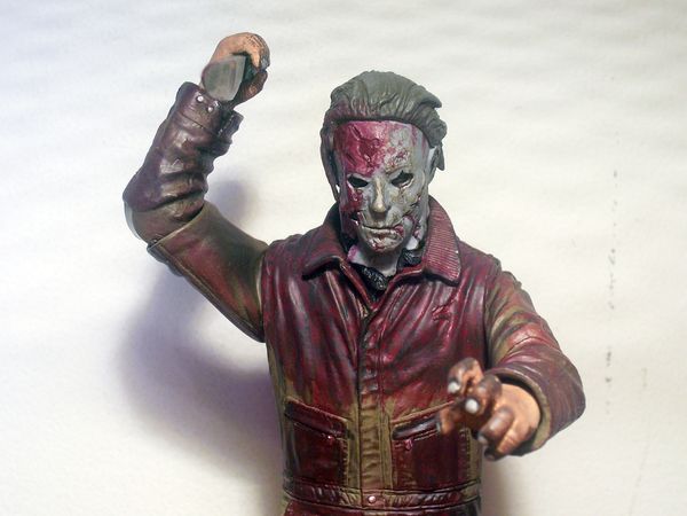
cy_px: 258
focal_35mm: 66
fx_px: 1310
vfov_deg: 22.3
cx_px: 344
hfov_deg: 29.4
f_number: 3.6
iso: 160
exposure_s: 1/30
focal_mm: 10.8
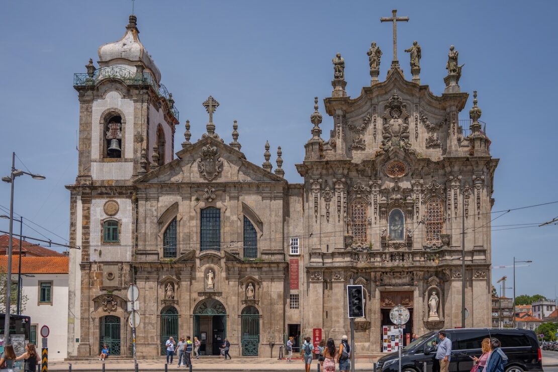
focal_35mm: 33
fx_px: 513
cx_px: 279
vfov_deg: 39.9
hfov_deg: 57.1
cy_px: 186
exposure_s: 1/2500
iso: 100
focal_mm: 33.1
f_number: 3.2
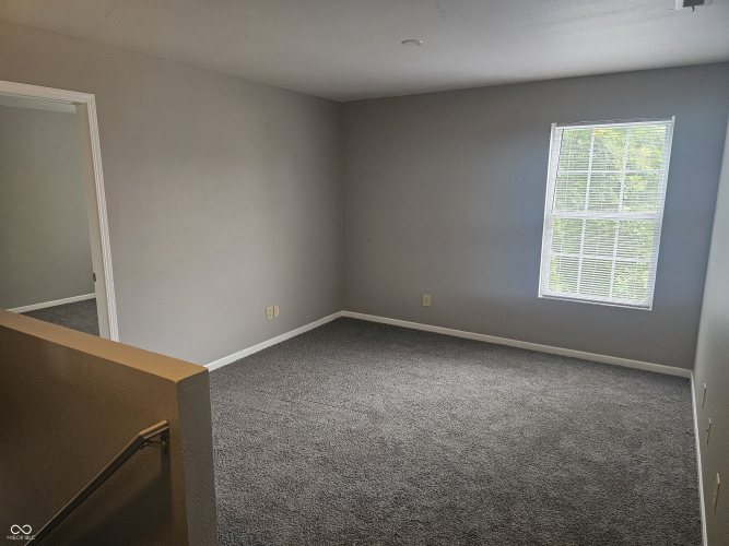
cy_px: 273
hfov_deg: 73.9
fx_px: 484
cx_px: 364
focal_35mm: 23
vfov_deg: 58.9
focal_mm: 6.3
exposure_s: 1/120
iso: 500
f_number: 1.7
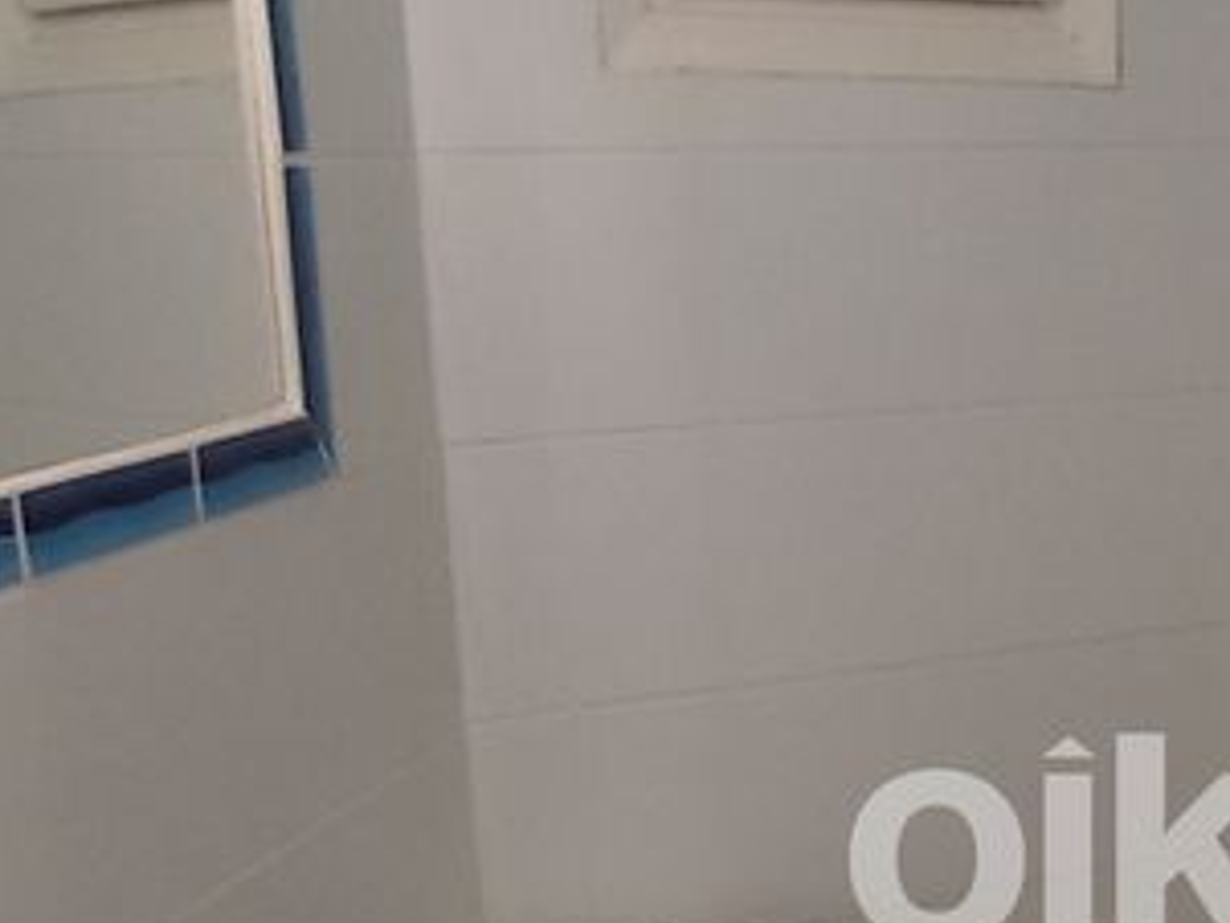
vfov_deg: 38.1
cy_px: 882
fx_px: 1209
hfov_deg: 43.8
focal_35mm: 34
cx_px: 1299
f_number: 2.2
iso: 50
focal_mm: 1.65
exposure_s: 1/50
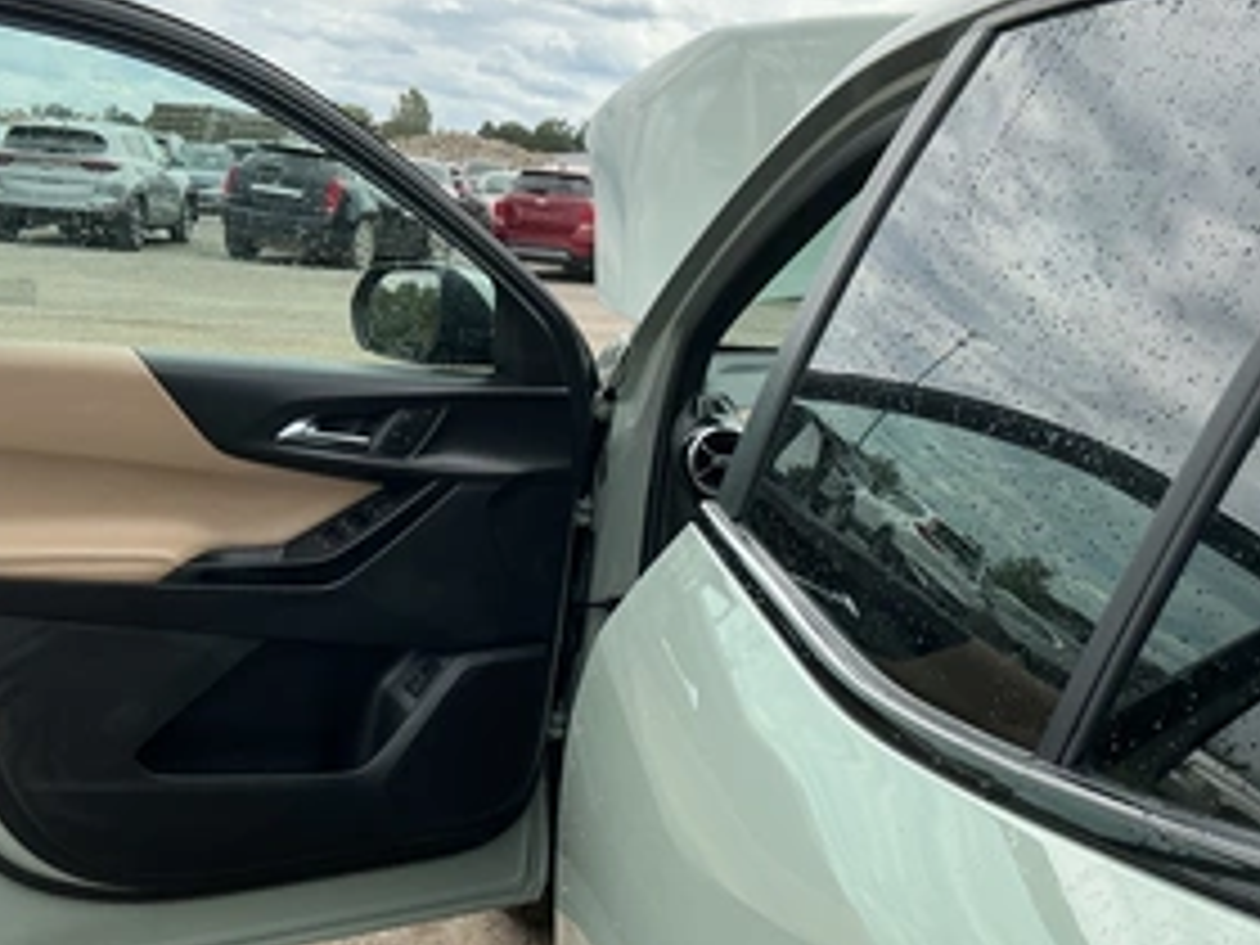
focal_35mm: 40
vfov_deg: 36.0
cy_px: 482
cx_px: 626
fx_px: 1456
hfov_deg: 46.8
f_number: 1.8
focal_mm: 3
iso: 25
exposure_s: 1/997
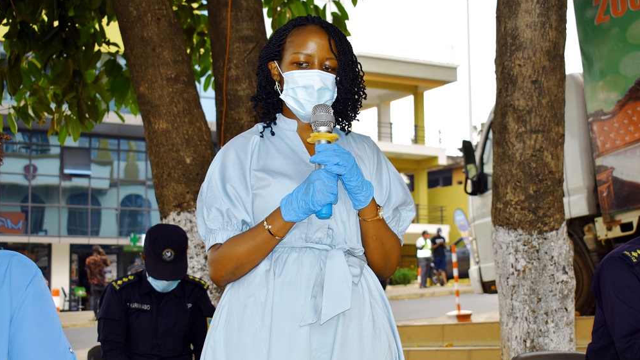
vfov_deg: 20.1
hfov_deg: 34.9
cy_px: 192
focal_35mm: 60
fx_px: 1018
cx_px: 319
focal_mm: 38
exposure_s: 1/125
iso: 140
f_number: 5.6
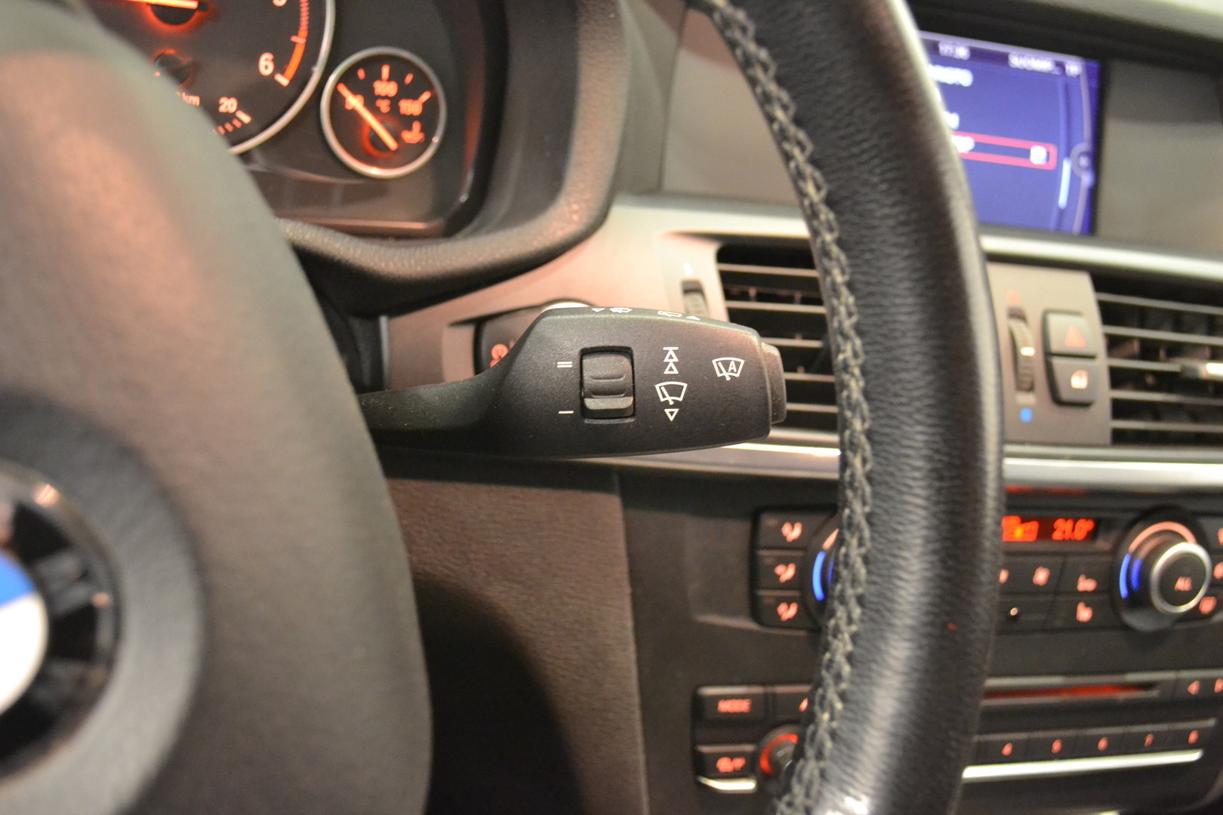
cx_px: 612
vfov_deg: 34.2
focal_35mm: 39
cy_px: 408
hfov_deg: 49.6
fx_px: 1325
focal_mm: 26
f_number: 4.2
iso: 3200
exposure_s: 1/6
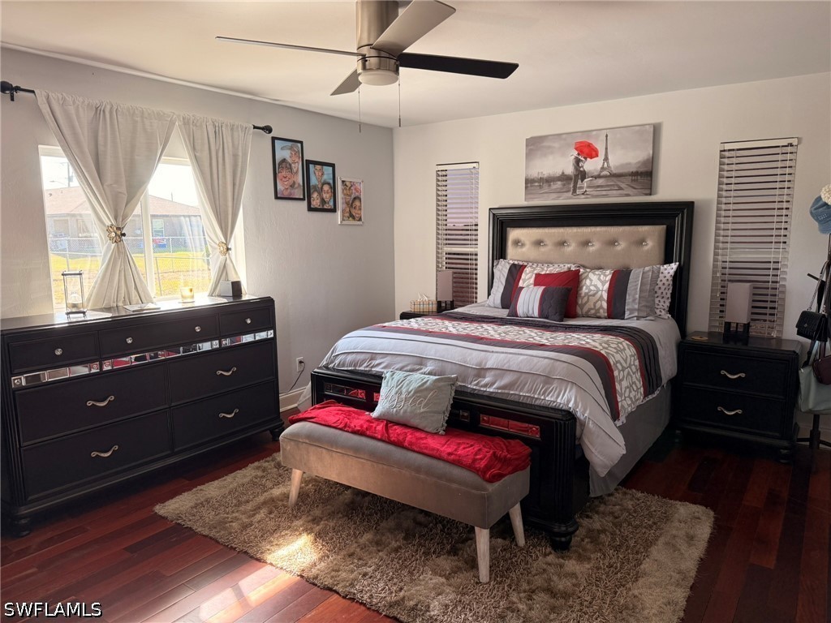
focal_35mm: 24
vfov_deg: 56.8
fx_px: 576
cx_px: 416
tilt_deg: -8.6
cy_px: 312
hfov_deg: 71.6
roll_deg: +0.6
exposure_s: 1/121
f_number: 1.78
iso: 200
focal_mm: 6.76
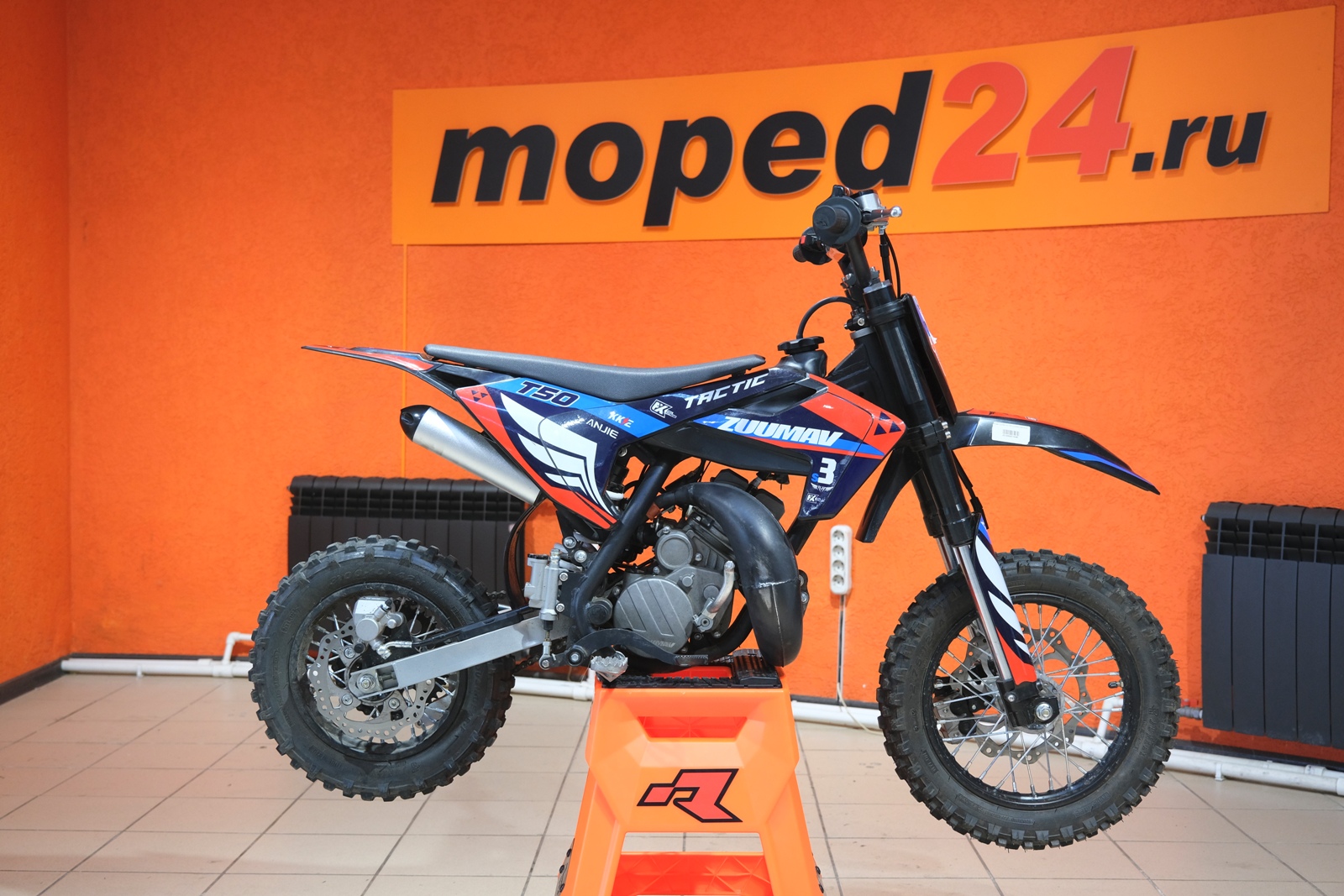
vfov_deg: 32.6
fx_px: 1531
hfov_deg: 47.4
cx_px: 672
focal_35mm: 41
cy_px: 448
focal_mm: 27.5
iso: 1000
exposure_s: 1/60
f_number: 4
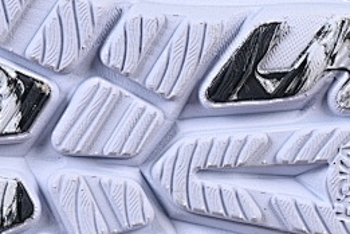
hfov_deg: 6.6
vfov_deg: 4.4
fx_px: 3014
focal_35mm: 310
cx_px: 62
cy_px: 46
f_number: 8
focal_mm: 50
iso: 160
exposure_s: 1/60
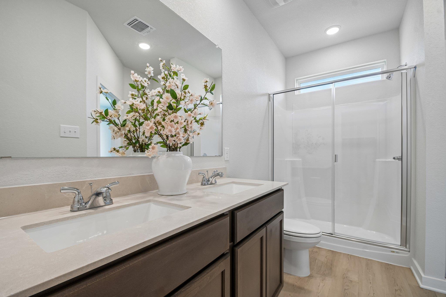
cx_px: 223
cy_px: 148
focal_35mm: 15
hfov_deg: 100.4
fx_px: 186
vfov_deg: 77.3
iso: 400
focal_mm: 10
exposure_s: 1/20
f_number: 8
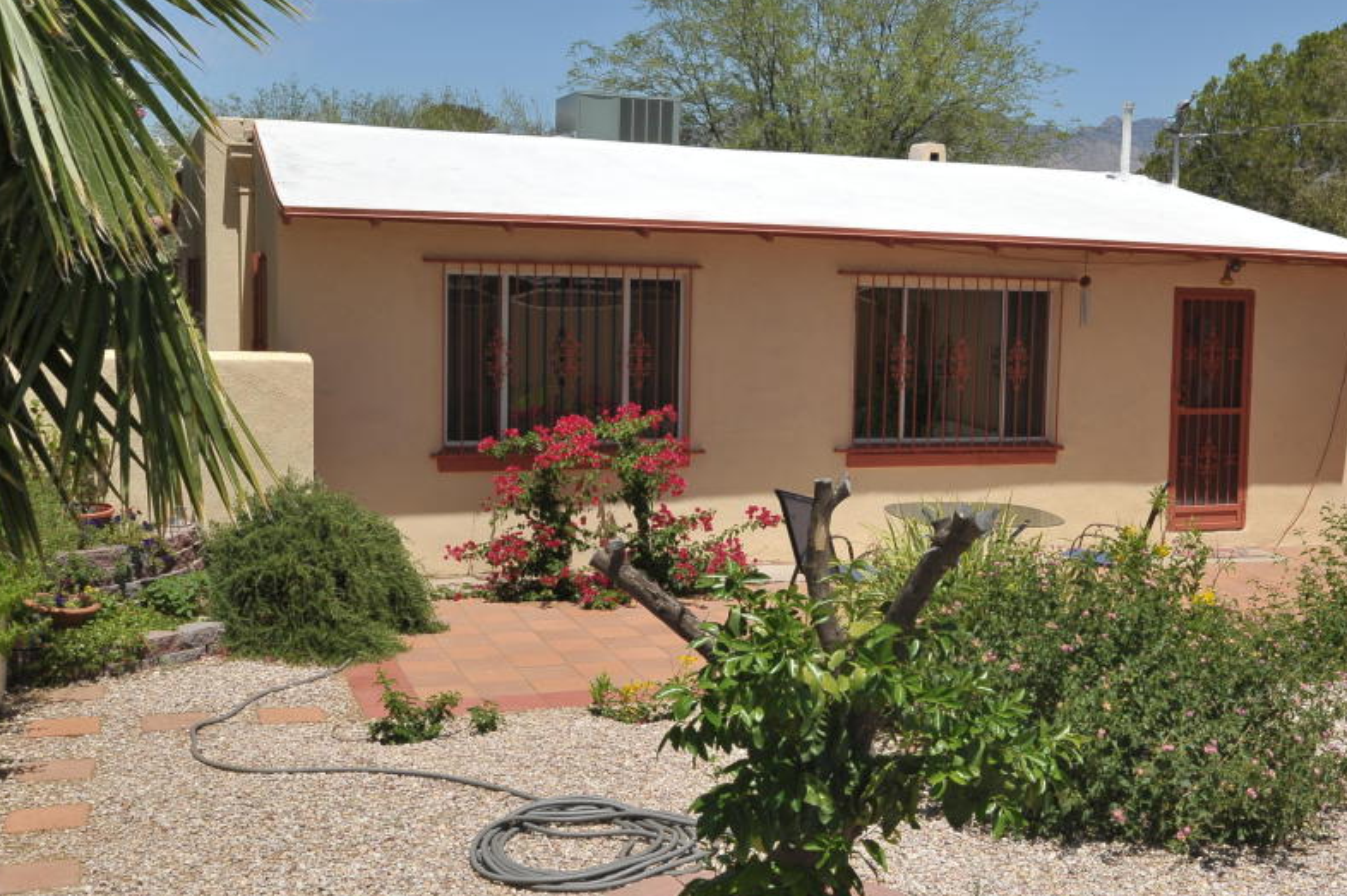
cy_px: 428
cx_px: 891
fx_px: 1757
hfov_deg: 41.4
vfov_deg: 28.6
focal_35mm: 47
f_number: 14
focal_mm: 32
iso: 250
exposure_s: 1/320
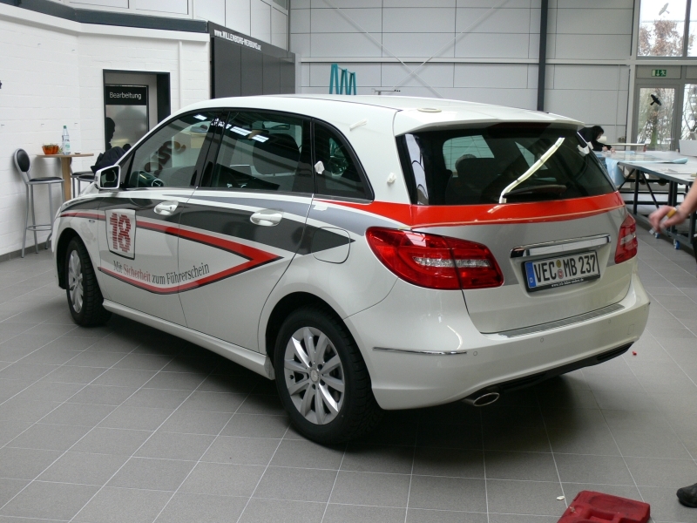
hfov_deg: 45.8
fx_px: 826
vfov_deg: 35.1
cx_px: 348
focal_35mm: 41
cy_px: 262
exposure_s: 1/30
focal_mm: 8.5
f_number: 2.8
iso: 100
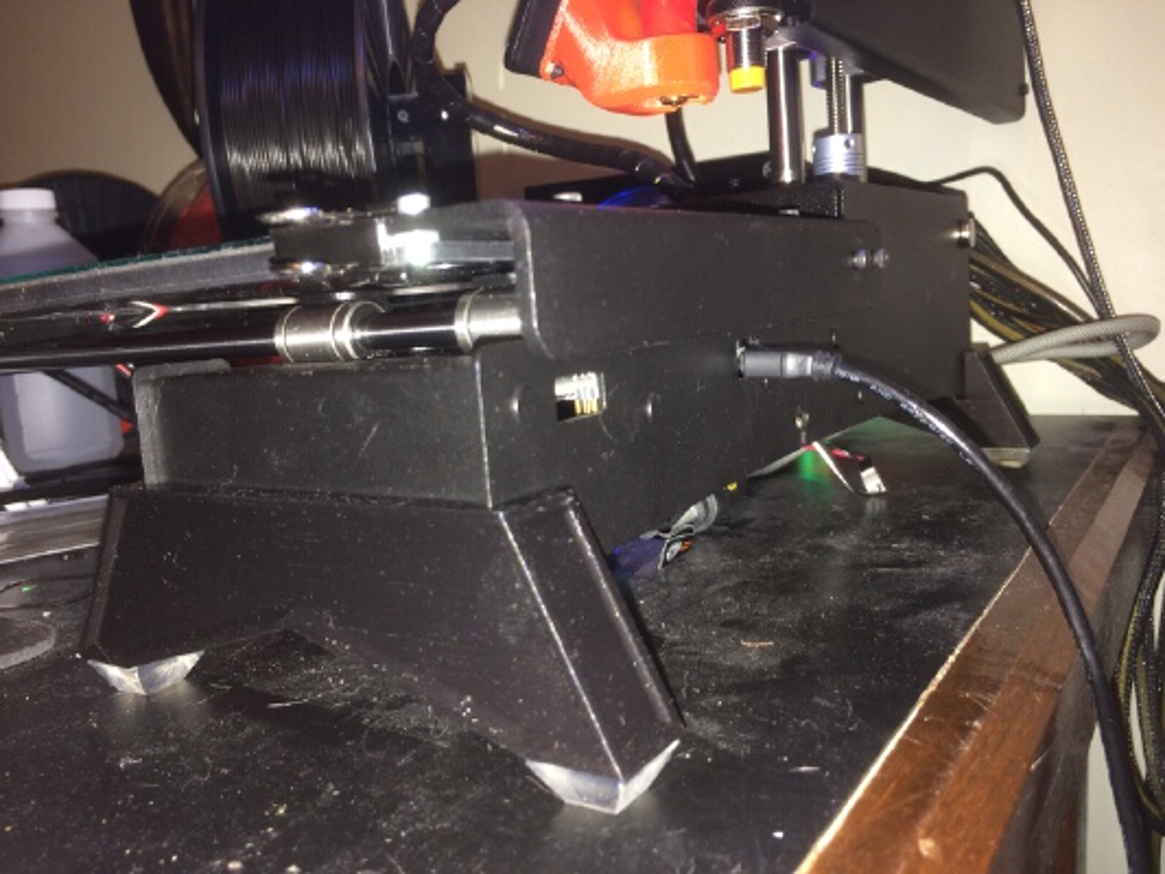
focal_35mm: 29
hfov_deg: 61.6
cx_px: 582
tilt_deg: -8.7
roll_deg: +5.0
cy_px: 437
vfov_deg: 48.2
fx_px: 976
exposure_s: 1/16
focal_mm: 4.15
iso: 64
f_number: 2.2
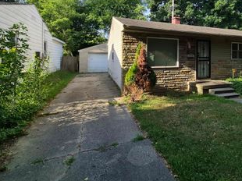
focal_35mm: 21
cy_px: 65
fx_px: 147
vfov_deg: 62.3
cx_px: 163
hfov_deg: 76.3
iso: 40
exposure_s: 1/932
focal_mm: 1.74
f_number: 2.2
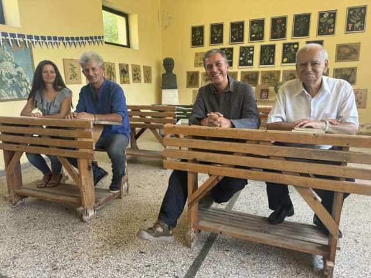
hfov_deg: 71.6
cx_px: 186
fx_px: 257
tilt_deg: -11.4
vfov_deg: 56.8
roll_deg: +1.1
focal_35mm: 24
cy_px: 139
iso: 125
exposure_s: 1/121
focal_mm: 6.86
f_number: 1.78
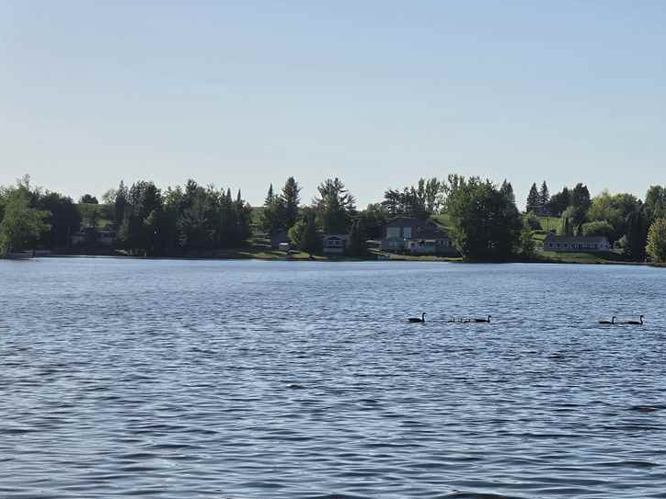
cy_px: 417
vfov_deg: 12.1
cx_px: 580
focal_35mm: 122
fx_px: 2347
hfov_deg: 16.0
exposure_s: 1/1414
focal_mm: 7
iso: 25
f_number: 2.4
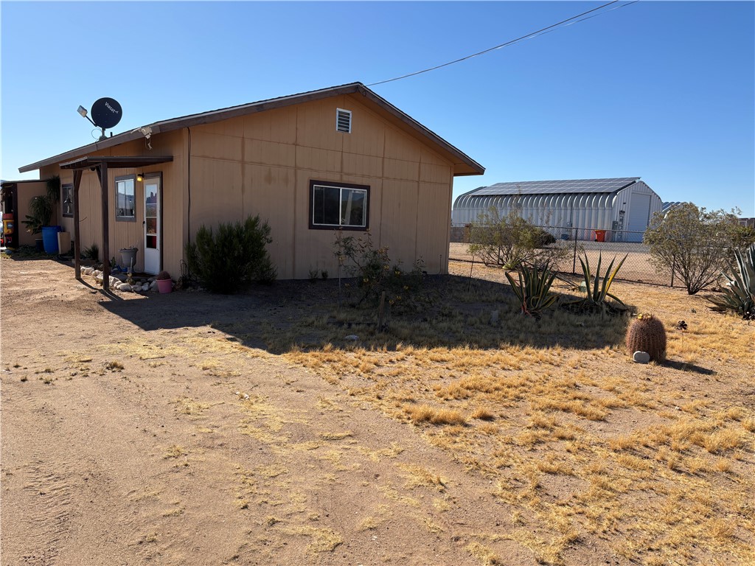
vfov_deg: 53.1
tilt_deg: -5.7
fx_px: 567
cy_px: 283
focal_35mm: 26
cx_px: 378
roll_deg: -1.7
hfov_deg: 67.3
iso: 50
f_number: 1.6
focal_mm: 5.96
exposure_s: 1/3311
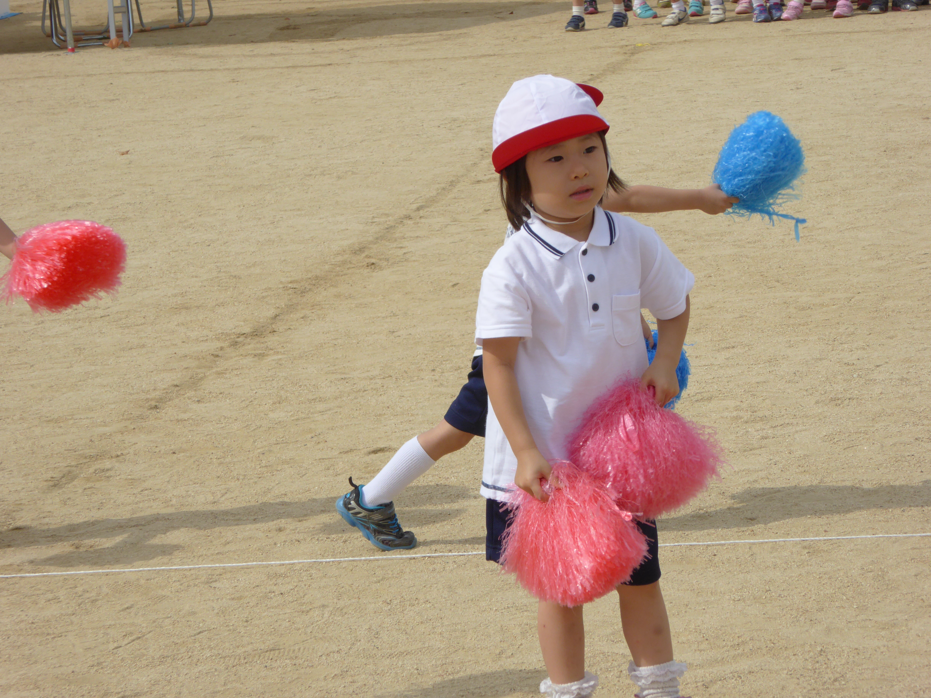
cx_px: 466
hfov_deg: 11.8
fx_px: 4518
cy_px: 349
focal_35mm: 168
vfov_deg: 8.8
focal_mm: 27.1
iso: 100
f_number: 5.4
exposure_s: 1/800
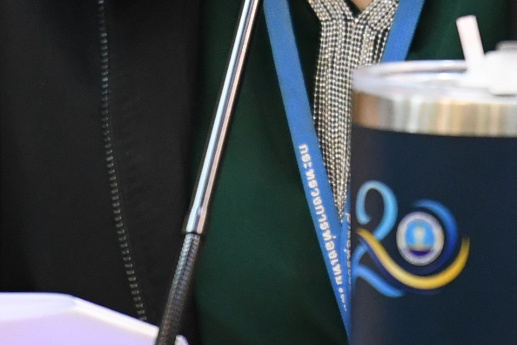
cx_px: 382
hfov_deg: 1.5
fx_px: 19960
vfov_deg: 1.0
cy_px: -450
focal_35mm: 1390
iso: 1600
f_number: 2.8
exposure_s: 1/125
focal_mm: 200
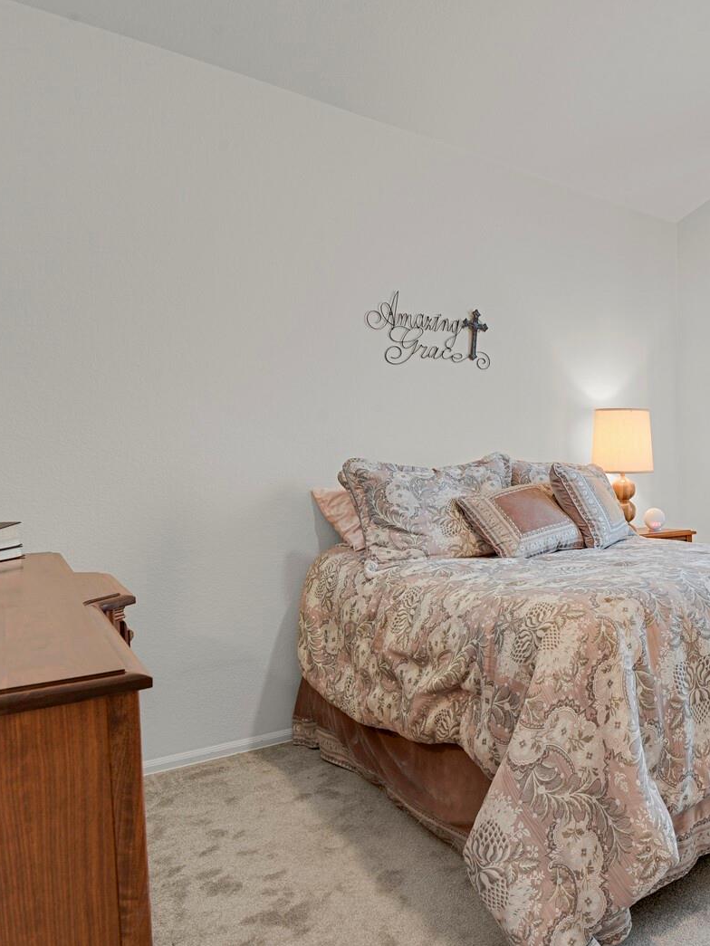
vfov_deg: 69.4
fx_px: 684
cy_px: 467
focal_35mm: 25
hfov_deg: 47.9
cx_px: 668
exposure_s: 3
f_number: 8
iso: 250
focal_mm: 17
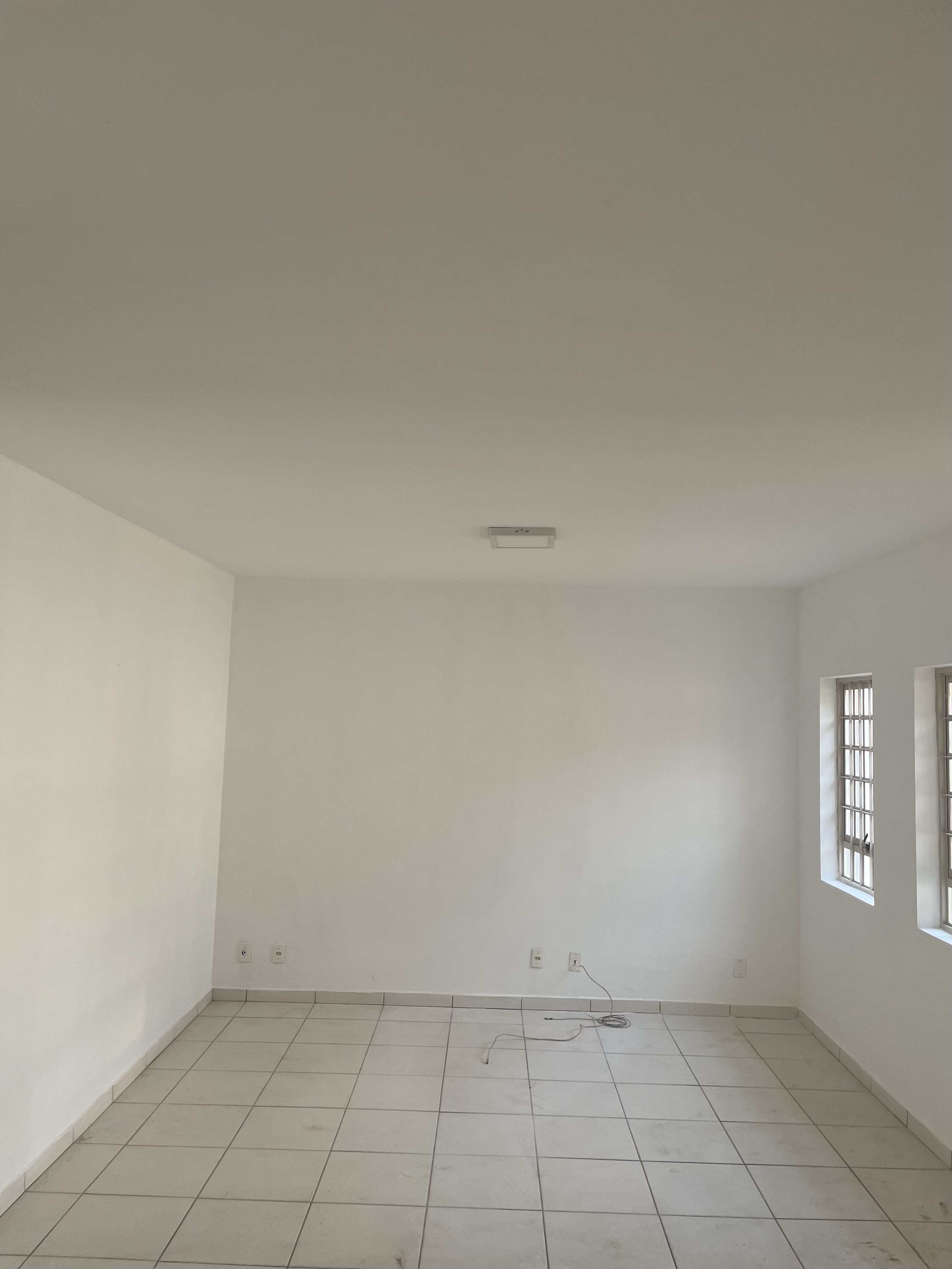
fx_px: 953
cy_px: 634
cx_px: 476
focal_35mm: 26
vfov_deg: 67.3
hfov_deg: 53.1
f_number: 1.6
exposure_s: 1/121
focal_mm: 4.2
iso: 50
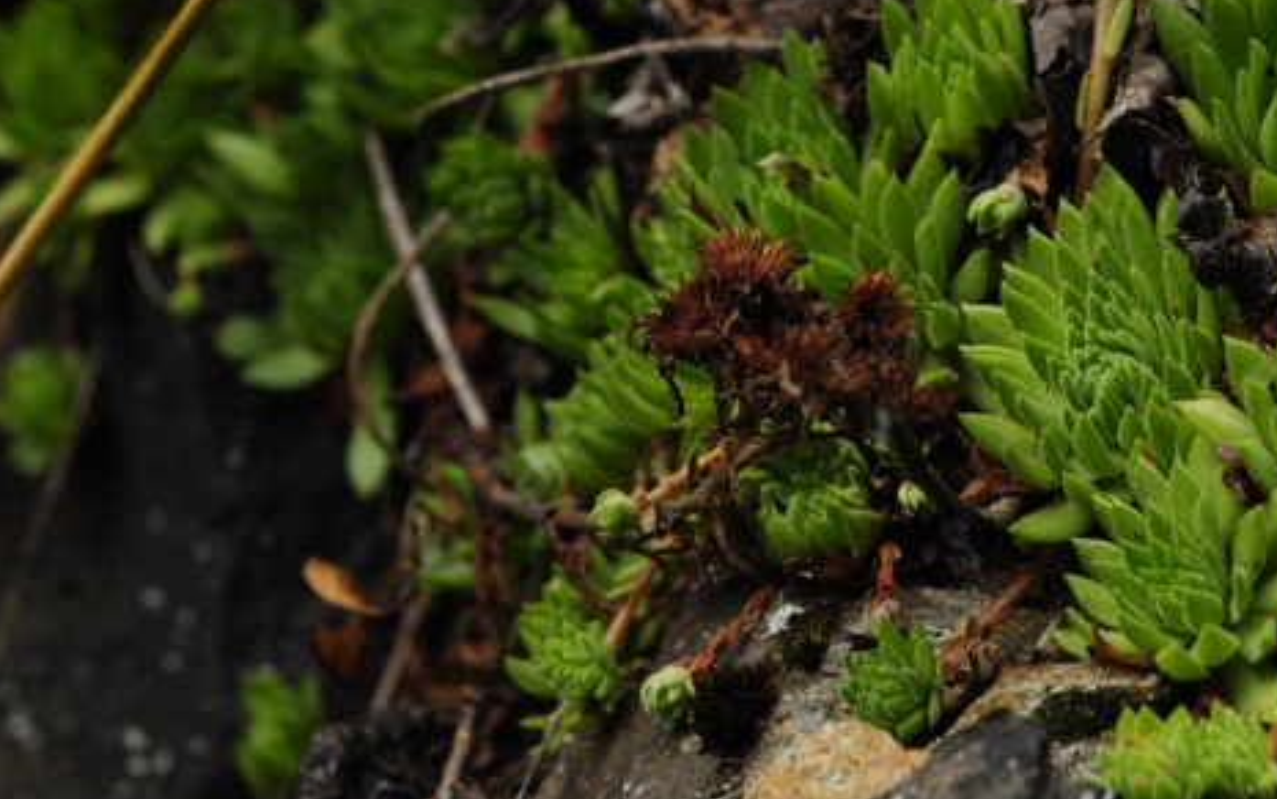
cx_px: 695
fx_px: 7794
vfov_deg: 5.9
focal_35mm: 224
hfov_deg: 9.4
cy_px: 195
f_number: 5.6
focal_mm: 85
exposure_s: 1/125
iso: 400
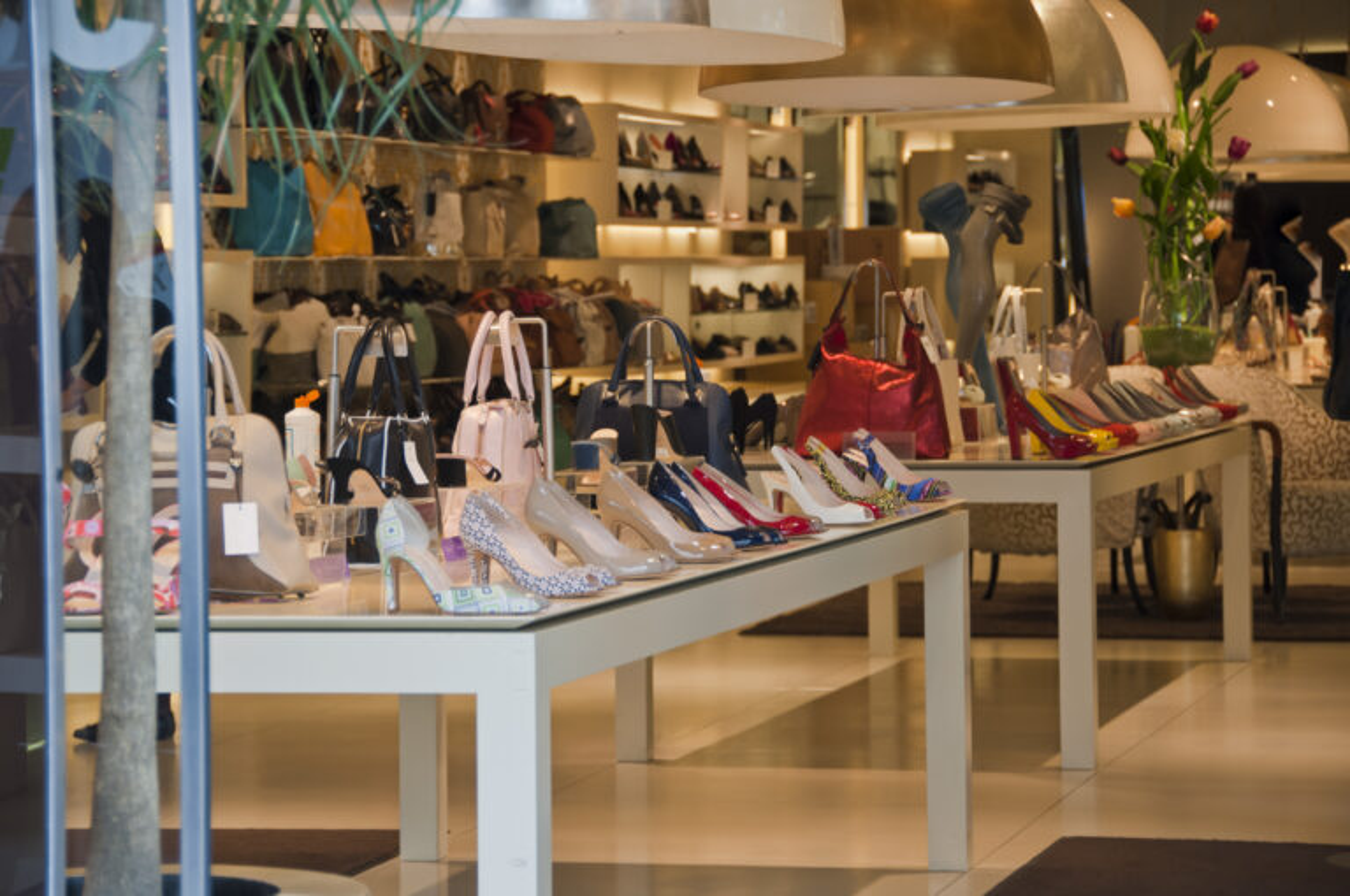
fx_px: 4607
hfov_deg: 16.7
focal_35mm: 123
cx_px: 675
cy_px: 448
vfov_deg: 11.1
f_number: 5.6
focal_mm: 82
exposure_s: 1/50
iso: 200
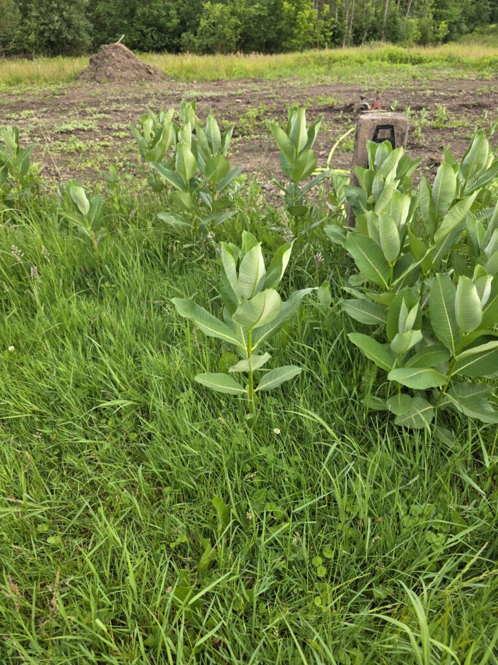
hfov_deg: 58.9
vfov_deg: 73.9
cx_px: 249
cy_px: 332
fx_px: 441
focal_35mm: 23
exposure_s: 1/180
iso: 40
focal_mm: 6.3
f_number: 1.7
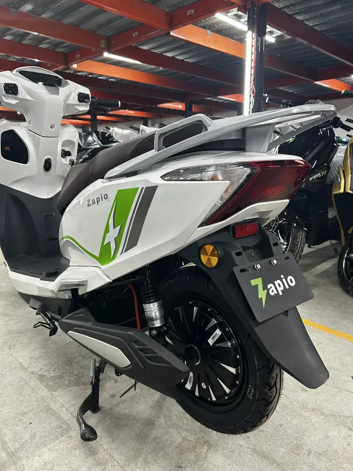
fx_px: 354
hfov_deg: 53.1
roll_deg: -1.4
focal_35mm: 26
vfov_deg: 67.3
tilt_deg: -11.9
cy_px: 236
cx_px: 176
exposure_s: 1/50
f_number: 1.5
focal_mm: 5.7
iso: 80
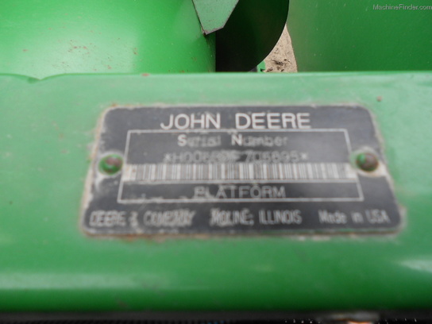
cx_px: 216
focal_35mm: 26
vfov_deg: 53.1
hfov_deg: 67.3
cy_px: 162
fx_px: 324
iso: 80
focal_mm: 4.6
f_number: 3.2
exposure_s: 1/50
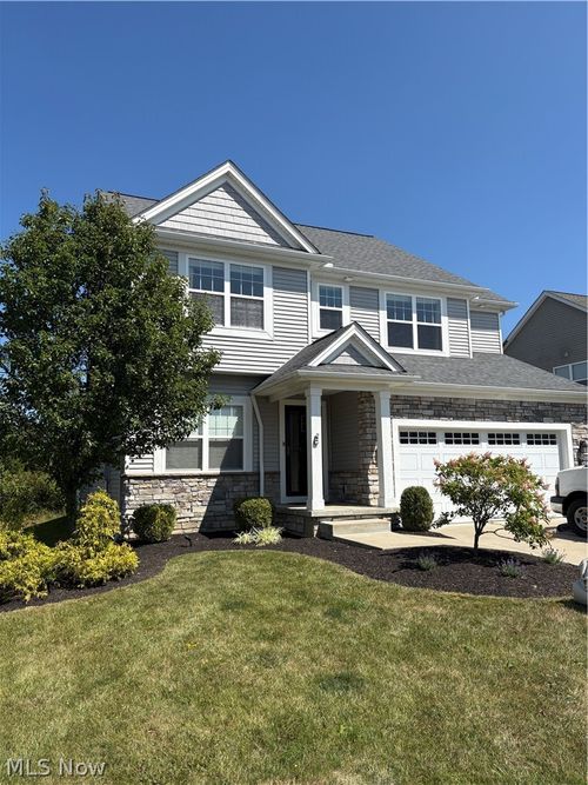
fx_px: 589
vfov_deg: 67.3
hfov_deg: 53.0
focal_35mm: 26
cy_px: 392
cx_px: 294
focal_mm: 5.96
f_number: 1.6
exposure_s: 1/3831
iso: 50
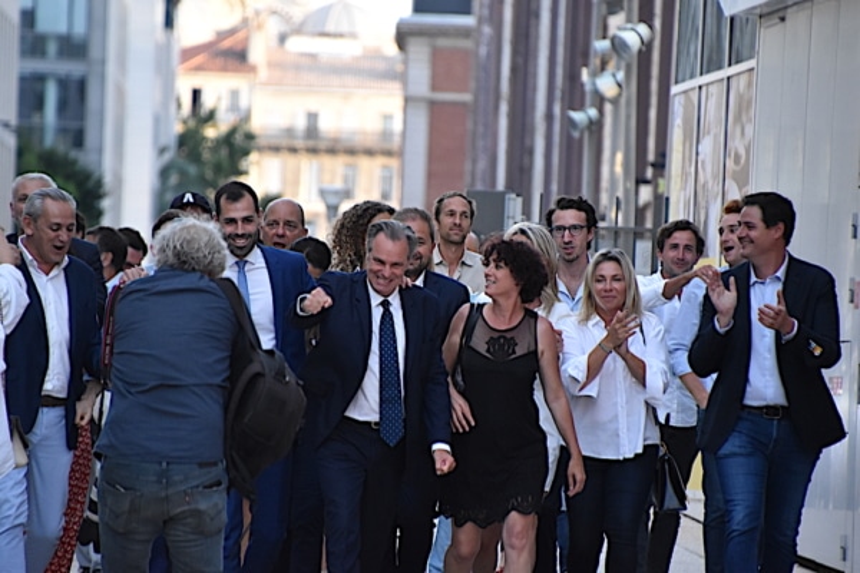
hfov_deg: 4.6
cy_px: 286
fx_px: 10749
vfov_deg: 3.1
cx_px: 430
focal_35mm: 450
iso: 1600
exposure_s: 1/200
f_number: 6.3
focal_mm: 300
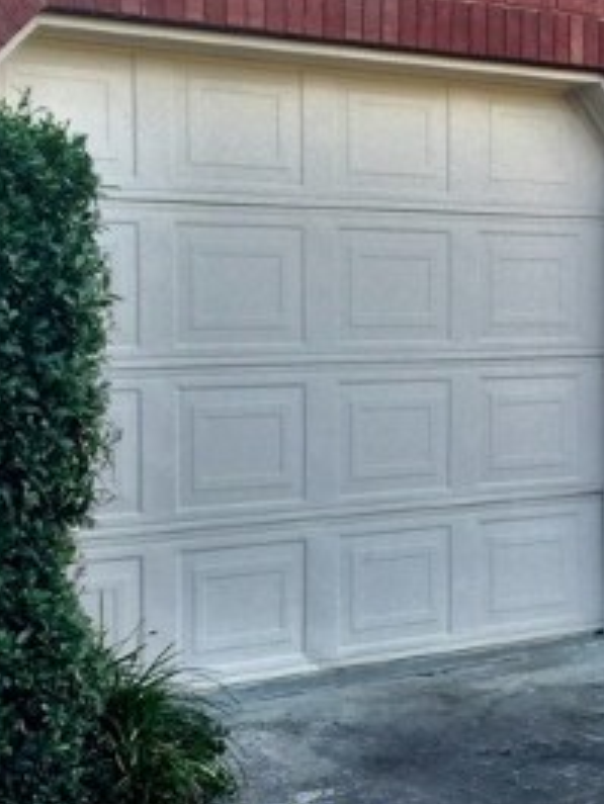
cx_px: 534
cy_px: 404
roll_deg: +0.8
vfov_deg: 23.3
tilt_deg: -2.2
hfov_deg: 17.3
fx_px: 1953
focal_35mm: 84
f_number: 2.2
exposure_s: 1/148
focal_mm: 4.15
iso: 32
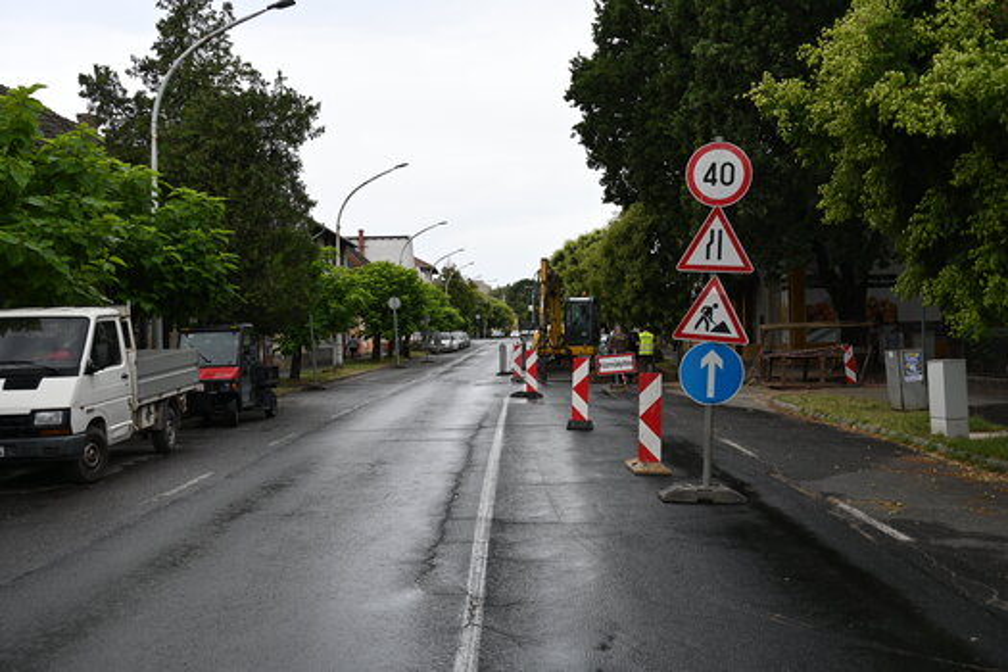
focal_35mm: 37
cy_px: 336
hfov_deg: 51.9
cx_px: 504
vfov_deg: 35.9
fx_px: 1036
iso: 220
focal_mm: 37
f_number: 5
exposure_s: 1/250
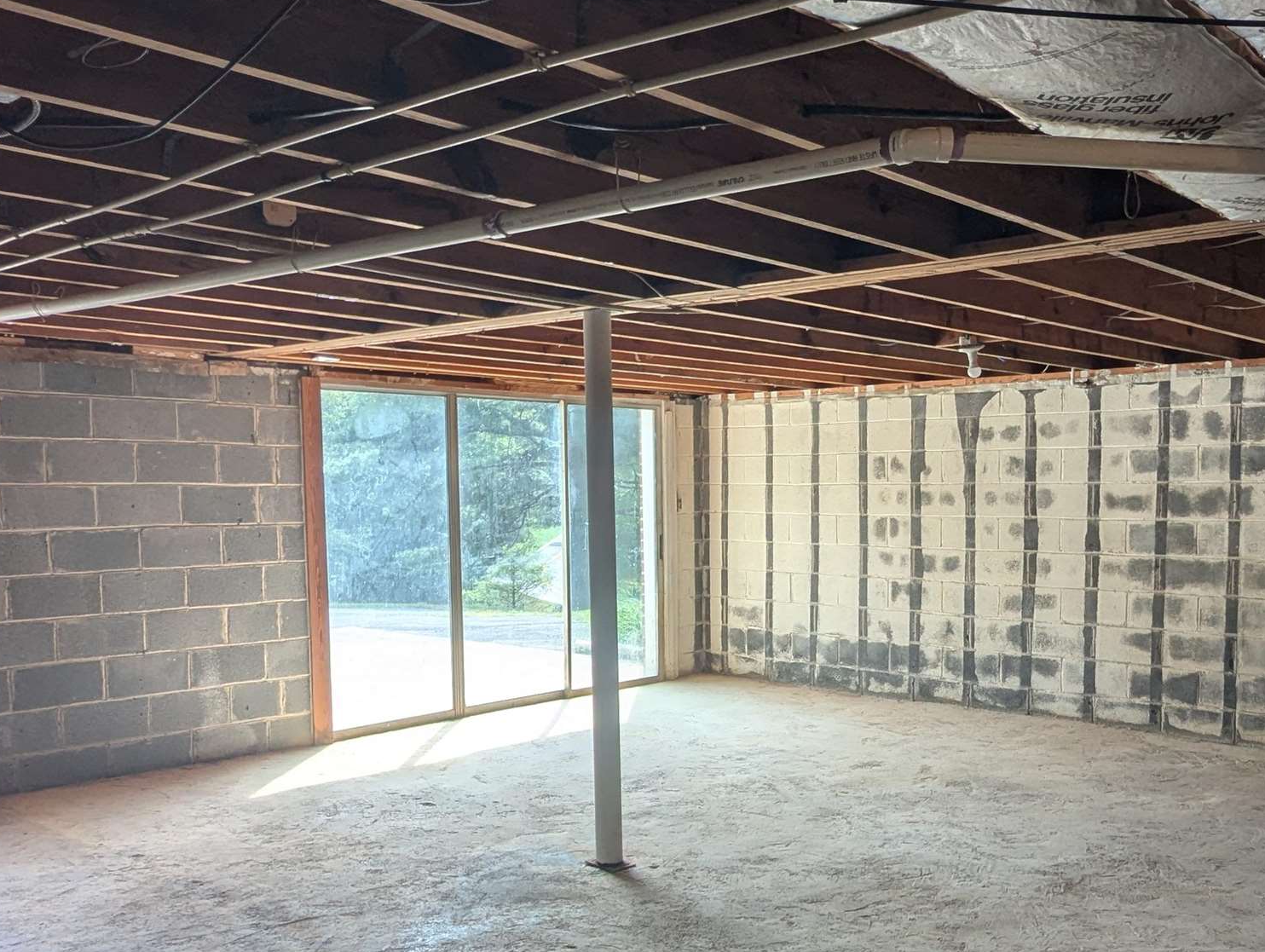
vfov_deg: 42.8
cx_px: 774
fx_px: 1208
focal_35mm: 33
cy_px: 586
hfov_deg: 54.8
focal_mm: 2.35
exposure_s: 1/239
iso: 50
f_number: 2.2
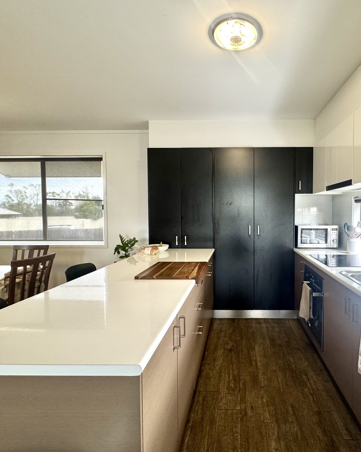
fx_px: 254
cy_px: 224
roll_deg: +0.8
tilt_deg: -3.0
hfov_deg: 69.2
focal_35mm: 19
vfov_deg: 83.3
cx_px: 235
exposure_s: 1/100
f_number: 2.2
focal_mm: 2.22
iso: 200
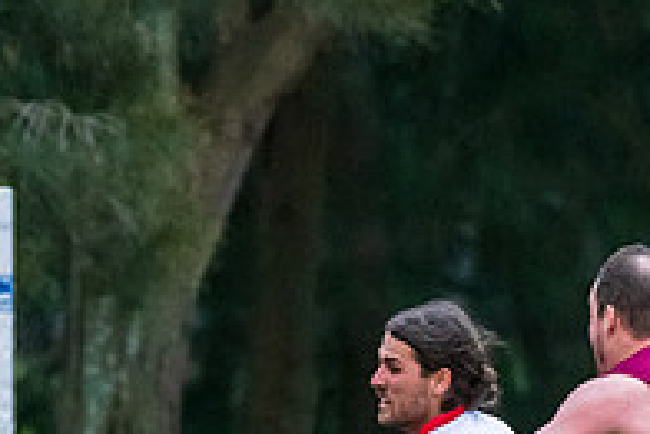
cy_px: 549
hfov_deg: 2.1
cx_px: 565
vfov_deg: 1.4
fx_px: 17599
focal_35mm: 974
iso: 3200
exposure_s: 1/1000
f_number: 5.6
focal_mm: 250
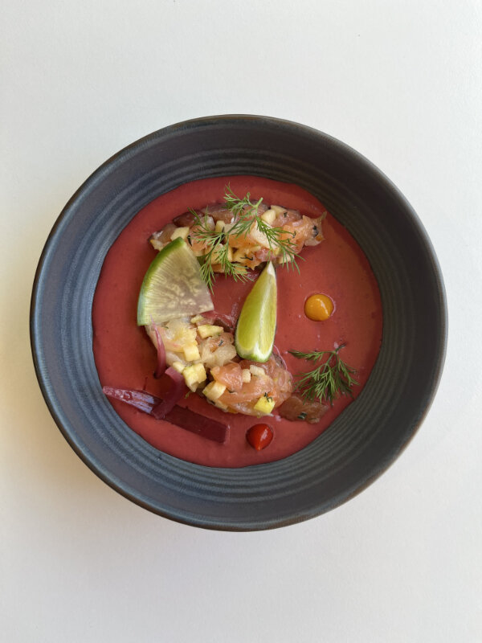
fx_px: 483
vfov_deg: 67.3
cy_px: 322
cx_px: 241
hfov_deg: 53.1
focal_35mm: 26
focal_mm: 5.1
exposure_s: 1/226
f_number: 1.6
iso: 40
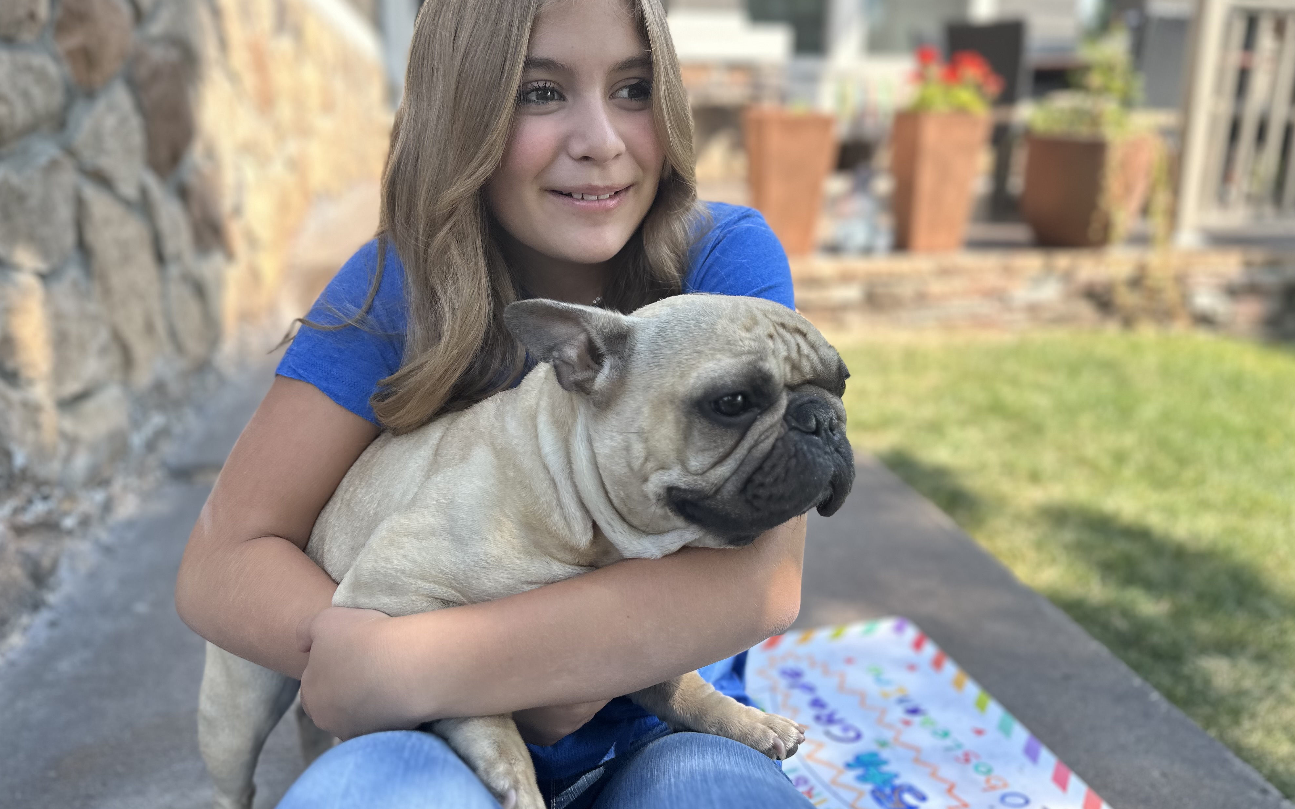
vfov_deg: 47.6
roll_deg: -0.2
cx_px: 648
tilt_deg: -13.5
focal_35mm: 26
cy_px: 372
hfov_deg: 70.4
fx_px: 918
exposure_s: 1/797
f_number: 1.78
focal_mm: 6.86
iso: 80
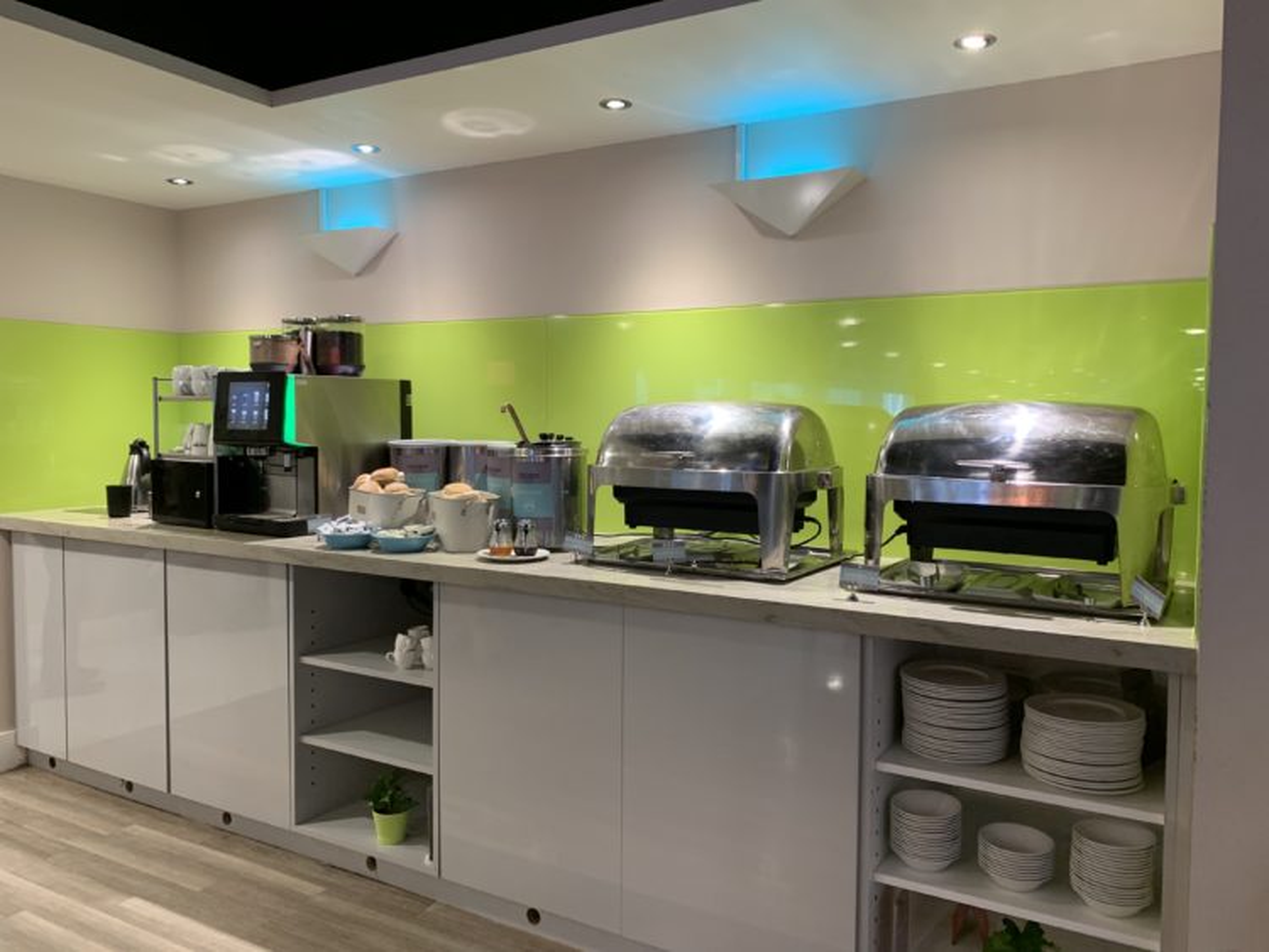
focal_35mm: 26
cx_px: 634
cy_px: 476
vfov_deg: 53.1
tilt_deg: -1.9
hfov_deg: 67.3
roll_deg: -1.1
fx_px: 953
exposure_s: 1/50
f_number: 1.8
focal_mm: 4.25
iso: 100
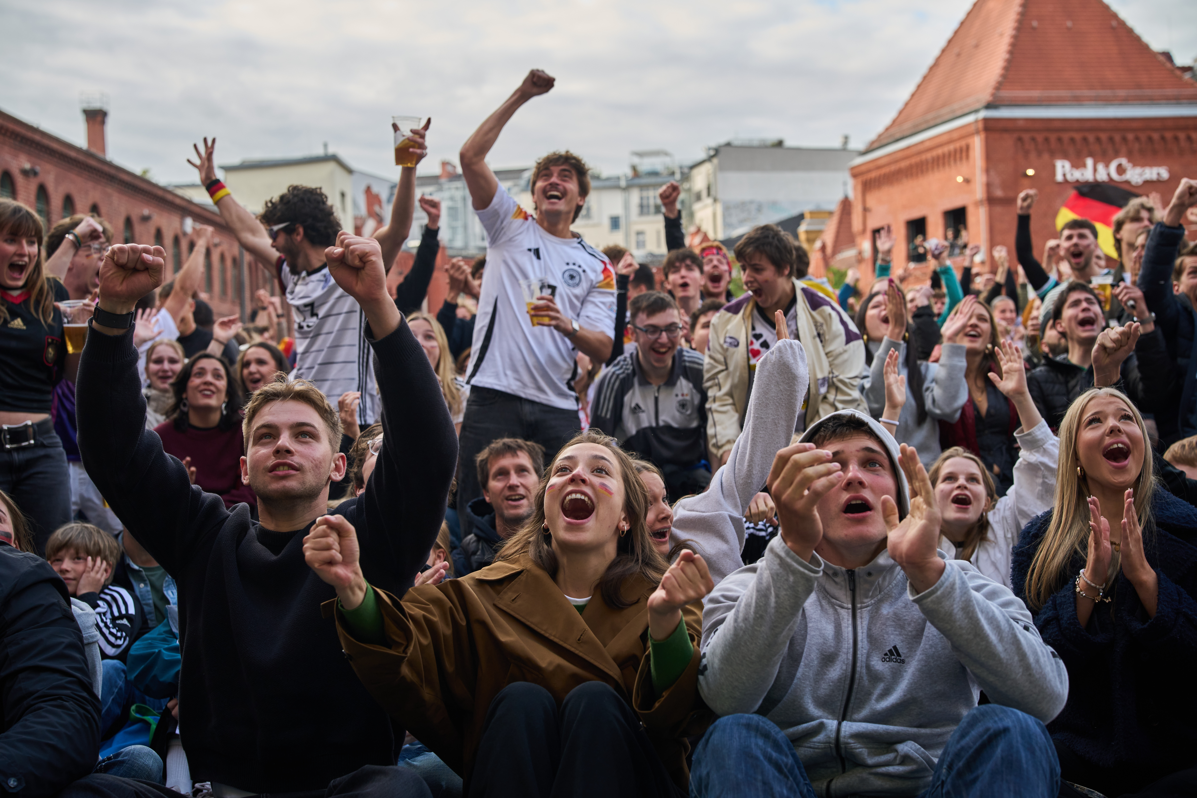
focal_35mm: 50
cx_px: 598
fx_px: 1662
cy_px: 399
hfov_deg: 39.6
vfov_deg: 27.0
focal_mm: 50
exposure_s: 1/500
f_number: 4
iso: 500
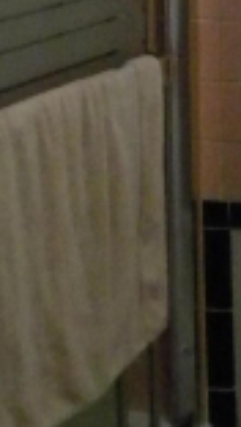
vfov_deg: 16.5
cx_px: 378
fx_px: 1474
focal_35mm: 130
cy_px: 163
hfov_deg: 9.1
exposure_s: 1/102
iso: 800
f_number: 3.5
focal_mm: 5
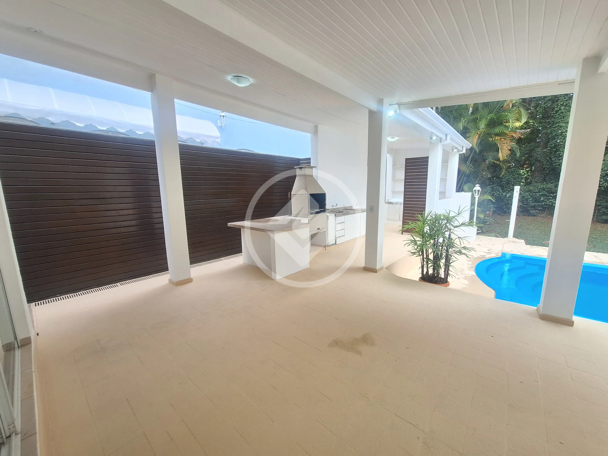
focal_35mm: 13
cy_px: 228
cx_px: 304
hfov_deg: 106.2
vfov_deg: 89.9
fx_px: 228
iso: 40
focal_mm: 1.74
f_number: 2.2
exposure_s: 1/136
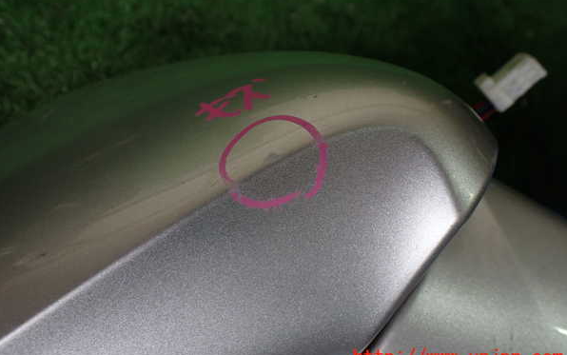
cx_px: 283
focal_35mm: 32
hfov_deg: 59.6
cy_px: 156
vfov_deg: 39.4
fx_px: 495
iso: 250
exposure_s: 1/125
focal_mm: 5.4
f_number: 2.3
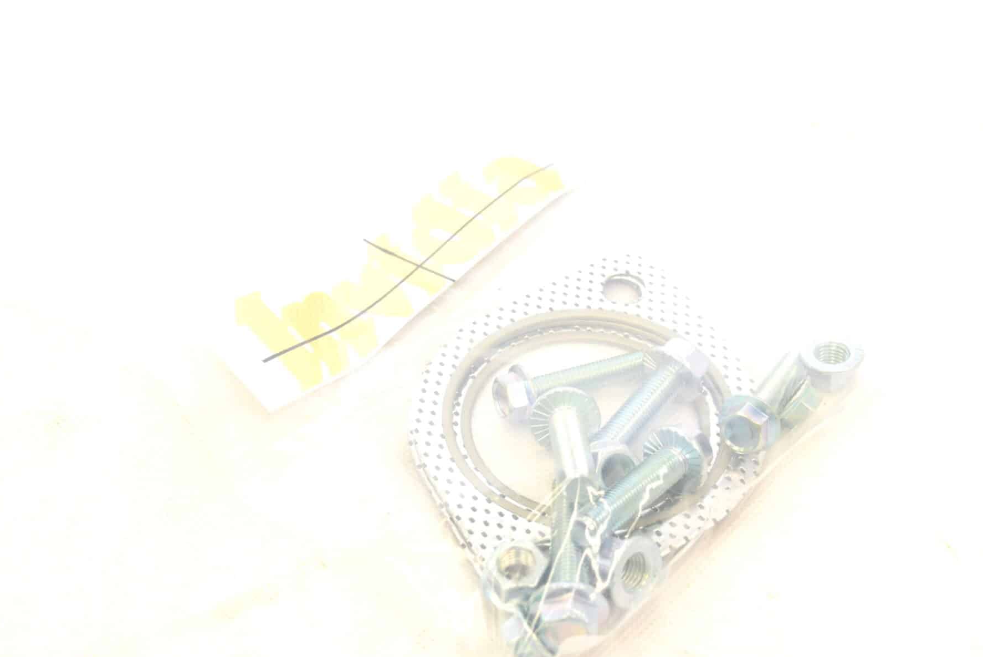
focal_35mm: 52
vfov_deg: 26.0
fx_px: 1421
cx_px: 536
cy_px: 360
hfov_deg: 38.1
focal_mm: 30
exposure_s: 1/160
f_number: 6.3
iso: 400
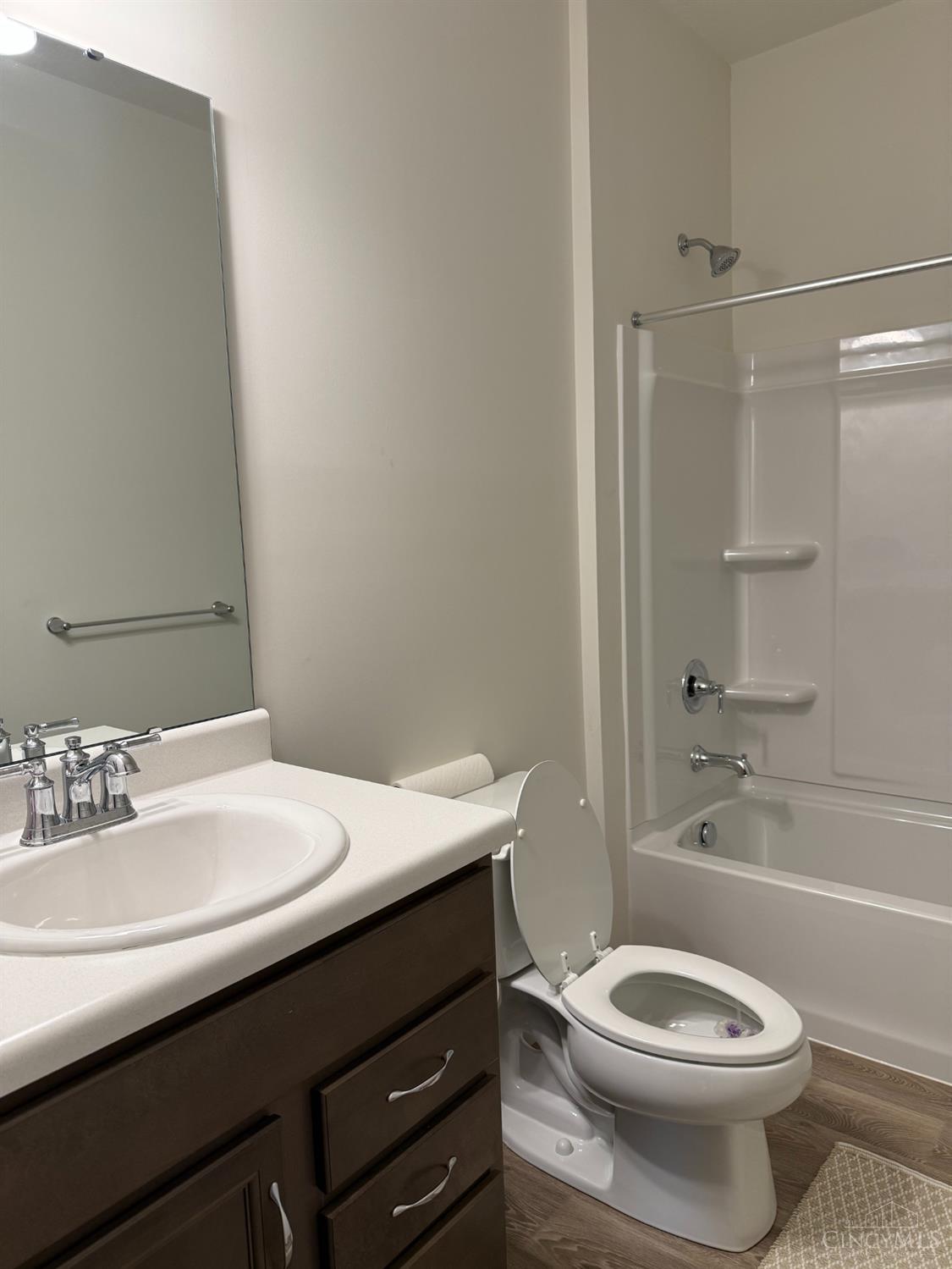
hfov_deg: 56.8
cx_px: 476
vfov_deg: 71.6
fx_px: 880
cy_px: 634
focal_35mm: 24
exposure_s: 1/120
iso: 160
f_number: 1.78
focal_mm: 6.76
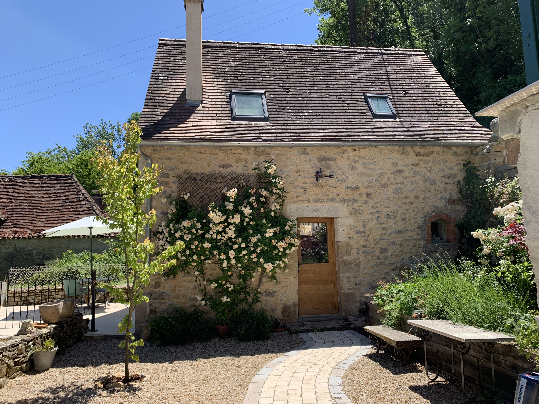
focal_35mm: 26
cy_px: 202
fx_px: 405
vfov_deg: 53.1
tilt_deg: +4.9
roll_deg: +0.6
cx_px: 270
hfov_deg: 67.3
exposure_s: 1/1205
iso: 25
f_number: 1.8
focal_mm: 4.25
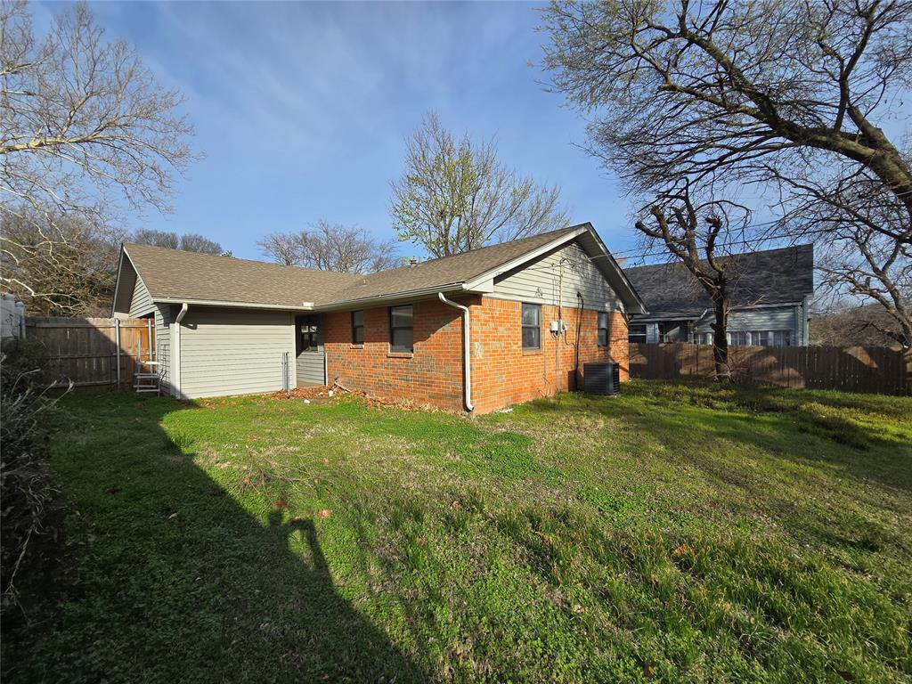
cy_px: 342
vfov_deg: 89.9
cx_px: 456
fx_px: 343
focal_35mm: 13
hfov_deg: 106.2
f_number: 2.2
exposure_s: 1/2404
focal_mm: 2.2
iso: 50
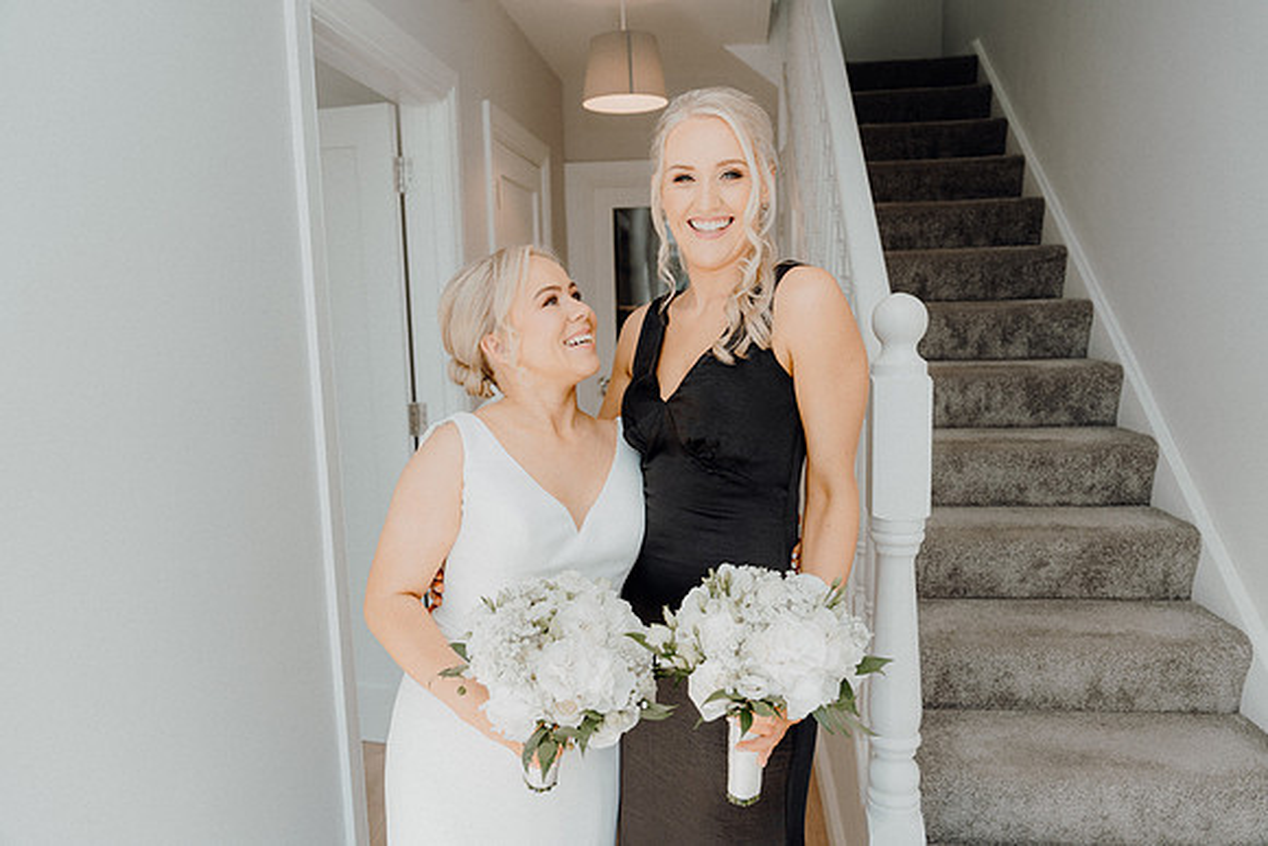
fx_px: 881
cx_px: 634
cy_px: 423
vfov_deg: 51.3
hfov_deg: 71.5
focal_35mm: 25
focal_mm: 25
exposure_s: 1/160
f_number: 3.5
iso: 125
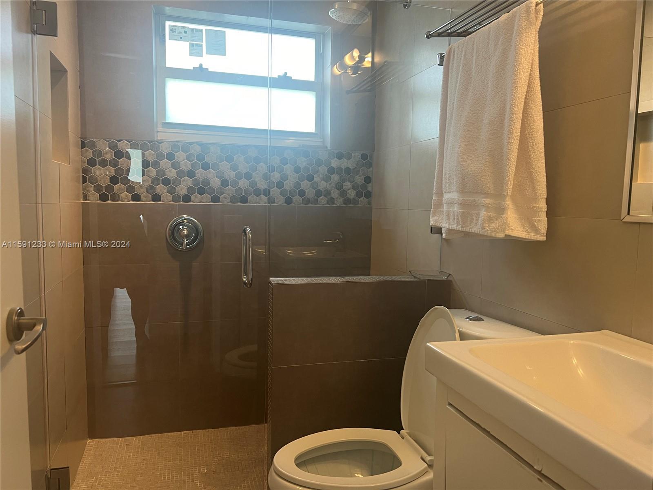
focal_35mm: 26
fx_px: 490
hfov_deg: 67.3
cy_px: 245
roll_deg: -1.6
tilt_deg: -4.2
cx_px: 326
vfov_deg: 53.1
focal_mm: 5.7
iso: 125
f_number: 1.5
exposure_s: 1/60
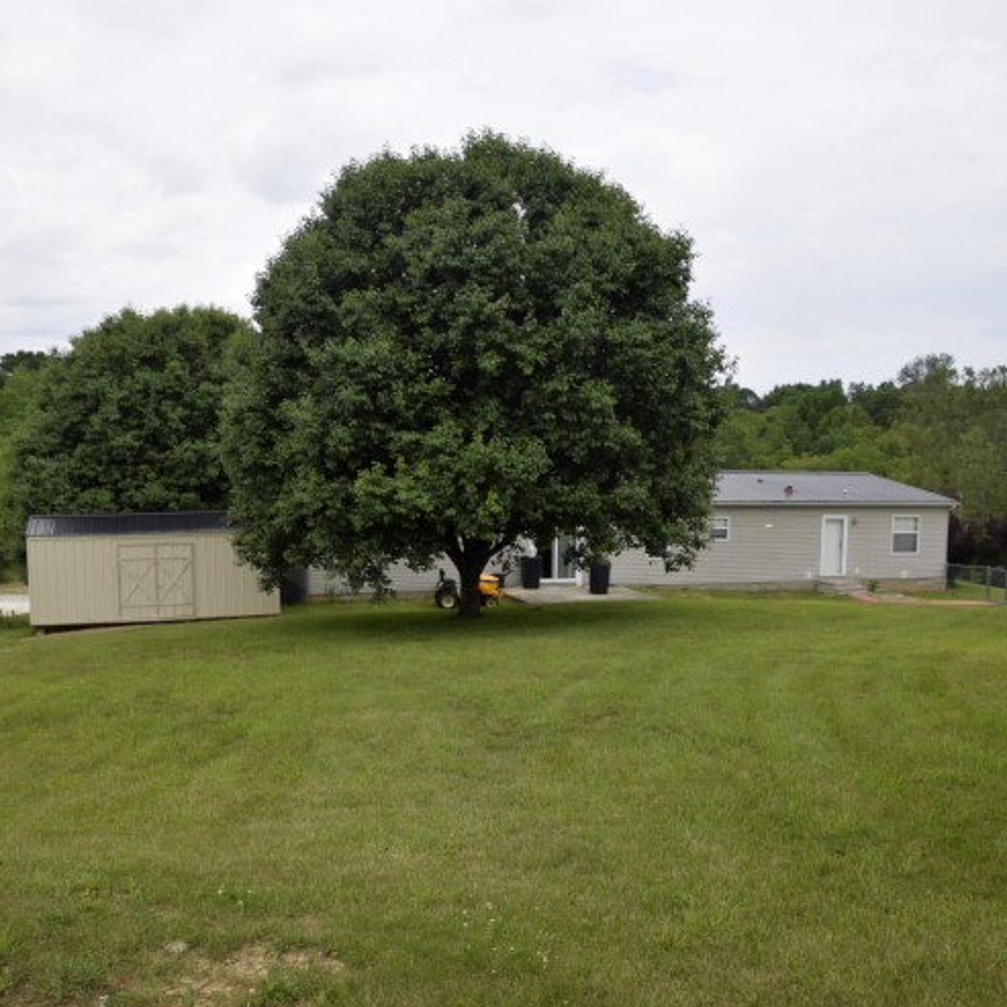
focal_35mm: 31
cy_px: 502
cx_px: 417
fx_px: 1020
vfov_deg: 52.5
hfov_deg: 52.3
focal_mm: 16
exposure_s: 1/200
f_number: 10
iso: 100
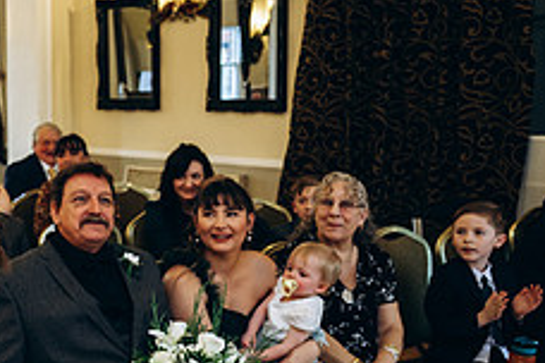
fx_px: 923
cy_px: 230
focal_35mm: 61
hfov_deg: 27.9
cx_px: -141
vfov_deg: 22.2
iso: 1000
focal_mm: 24
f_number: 3.2
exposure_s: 1/100
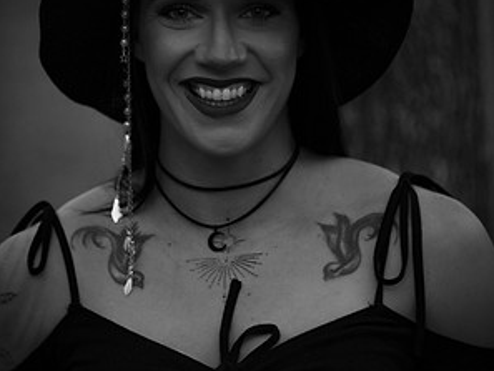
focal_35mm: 204
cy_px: 98
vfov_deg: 7.3
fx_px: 2912
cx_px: 248
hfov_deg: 9.7
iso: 2000
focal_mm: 140
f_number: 2.8
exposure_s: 1/250
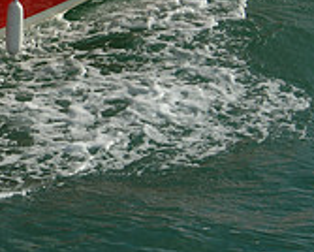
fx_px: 5908
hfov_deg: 3.0
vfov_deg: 2.4
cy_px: -40
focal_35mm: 635
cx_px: -165
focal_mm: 130
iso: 100
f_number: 9
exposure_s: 1/320
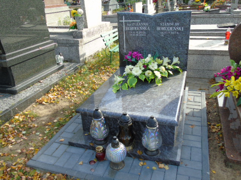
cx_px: 120
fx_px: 202
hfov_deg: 61.7
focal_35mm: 29
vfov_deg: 48.2
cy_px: 90
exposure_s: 1/125
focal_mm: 5.2
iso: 80
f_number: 3.6
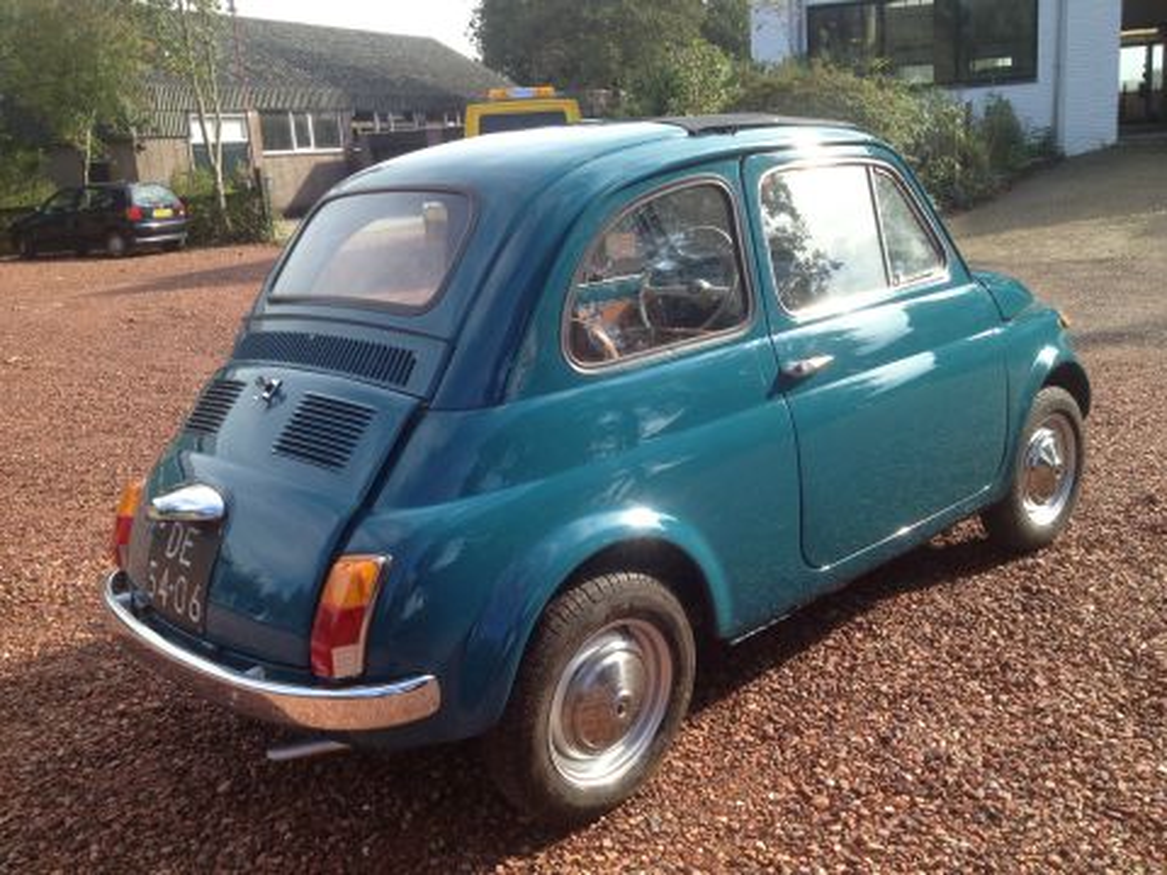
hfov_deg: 52.6
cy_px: 438
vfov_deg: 40.7
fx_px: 1180
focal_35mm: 35
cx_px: 584
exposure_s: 1/438
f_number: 2.4
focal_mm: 4.28
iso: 50
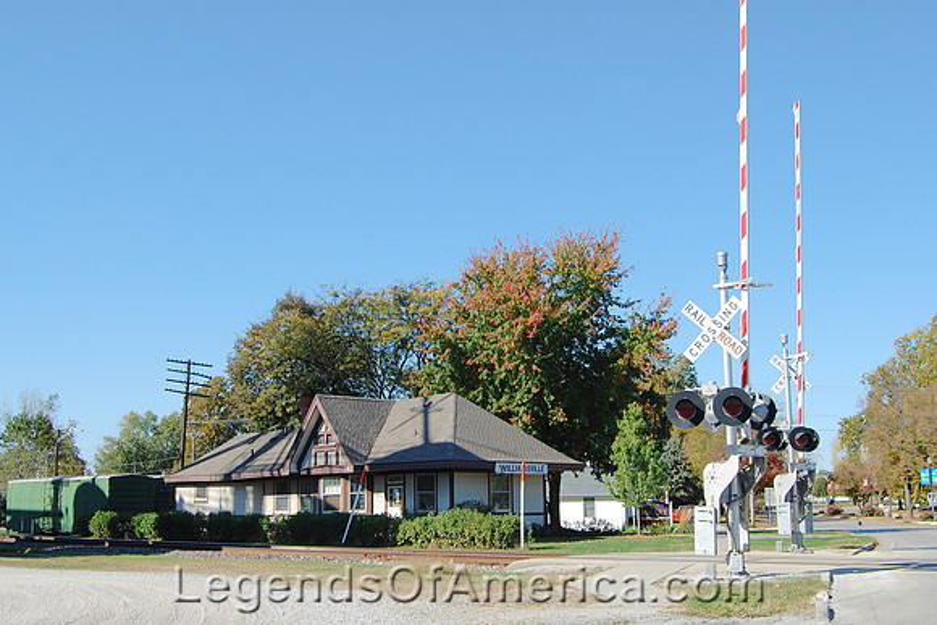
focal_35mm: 34
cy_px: 312
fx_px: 898
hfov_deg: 55.1
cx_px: 468
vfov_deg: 38.4
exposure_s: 1/320
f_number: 9
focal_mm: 23
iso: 200
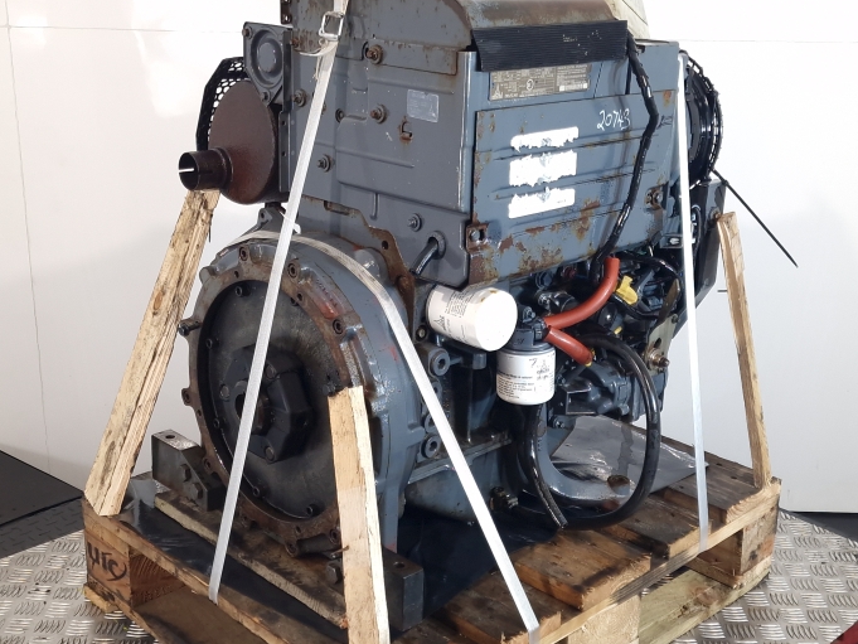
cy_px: 286
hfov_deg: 65.3
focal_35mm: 27
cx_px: 438
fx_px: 669
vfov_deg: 51.3
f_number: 1.8
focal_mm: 6.4
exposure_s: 1/50
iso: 80
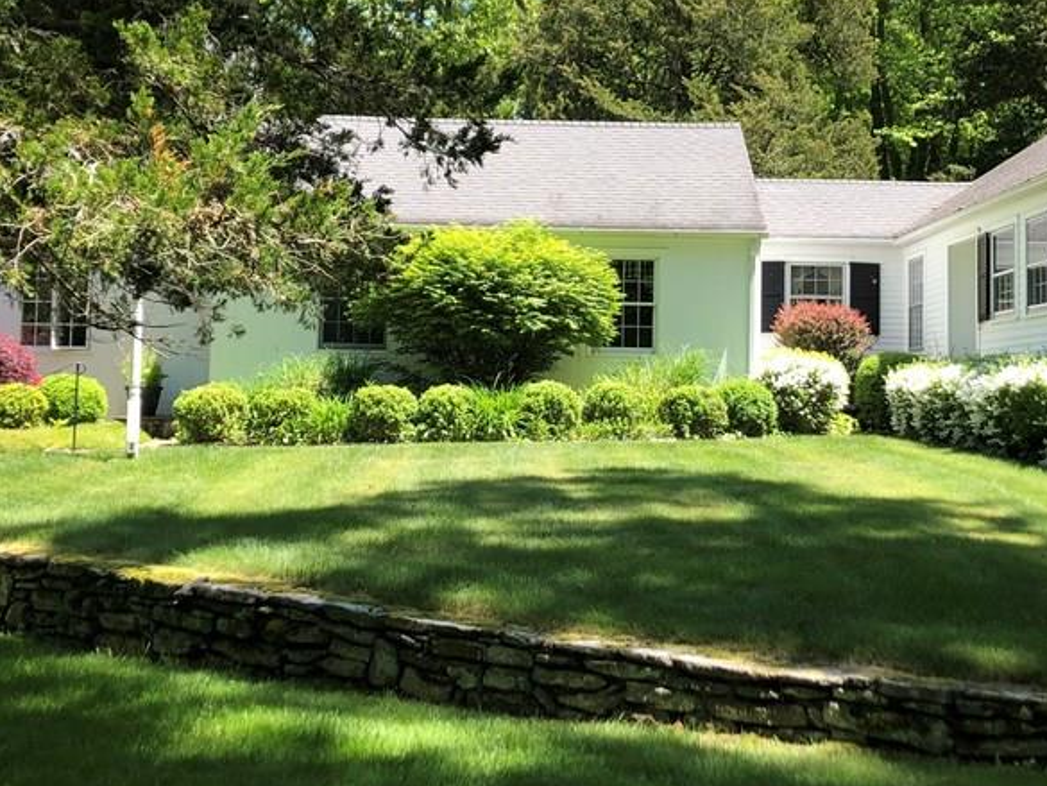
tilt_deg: +4.0
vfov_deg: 29.6
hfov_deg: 38.9
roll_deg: -0.7
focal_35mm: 49
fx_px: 1482
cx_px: 569
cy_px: 304
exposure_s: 1/400
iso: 20
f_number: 1.8
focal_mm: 3.99
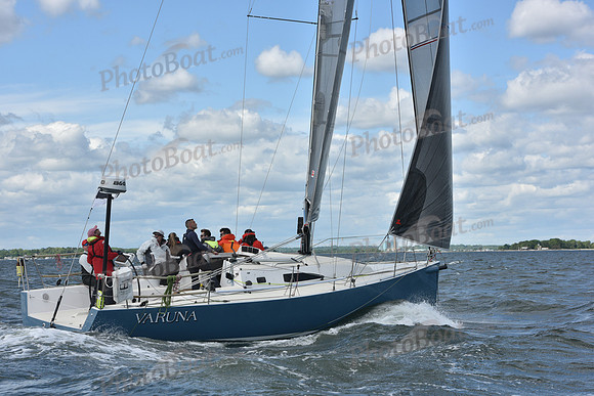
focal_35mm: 85
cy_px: 198
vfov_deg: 16.1
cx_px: 297
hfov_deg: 23.9
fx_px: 1403
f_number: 9
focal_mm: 85
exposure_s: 1/1000
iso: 320
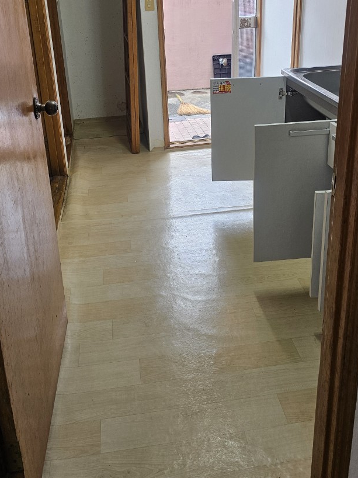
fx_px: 497
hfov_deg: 39.6
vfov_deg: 50.2
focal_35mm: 36
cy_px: 150
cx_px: 184
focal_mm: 6.3
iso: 100
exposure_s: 1/120
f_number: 1.7
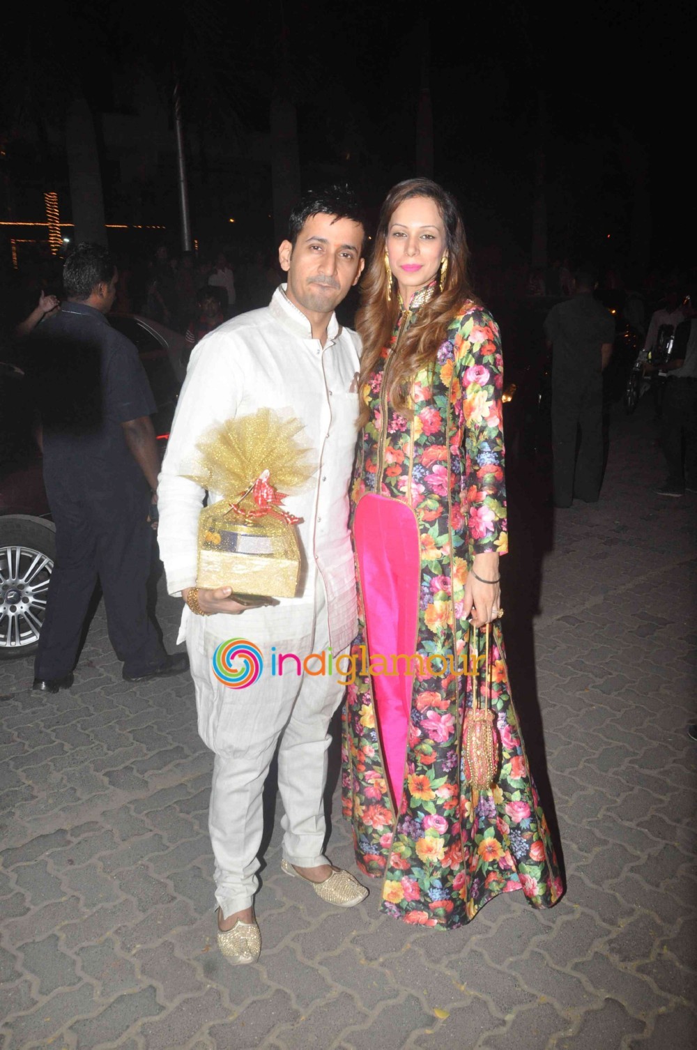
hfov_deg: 41.6
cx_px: 348
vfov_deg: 59.6
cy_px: 525
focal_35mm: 32
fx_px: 917
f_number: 10
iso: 1250
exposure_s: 1/250
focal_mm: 21
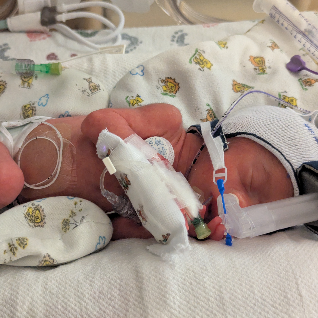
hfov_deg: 30.0
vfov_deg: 30.0
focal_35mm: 57
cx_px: 147
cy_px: 160
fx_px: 592
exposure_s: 1/23.8
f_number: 1.85
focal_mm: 6.81
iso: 863
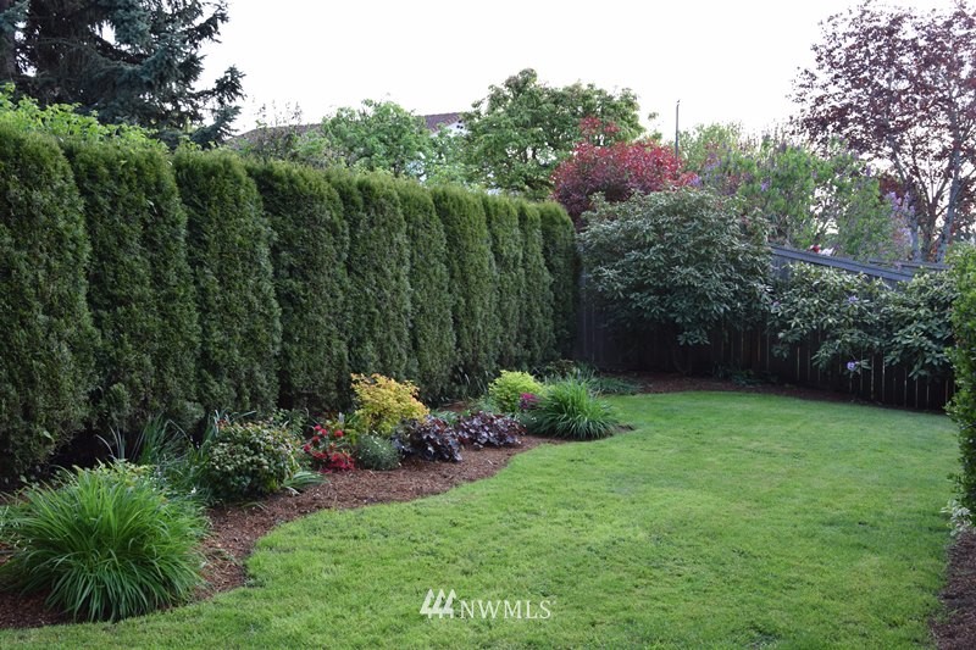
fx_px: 976
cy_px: 325
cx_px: 488
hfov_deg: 53.1
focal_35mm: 36
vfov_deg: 36.9
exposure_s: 1/125
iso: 400
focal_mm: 24
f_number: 5.6
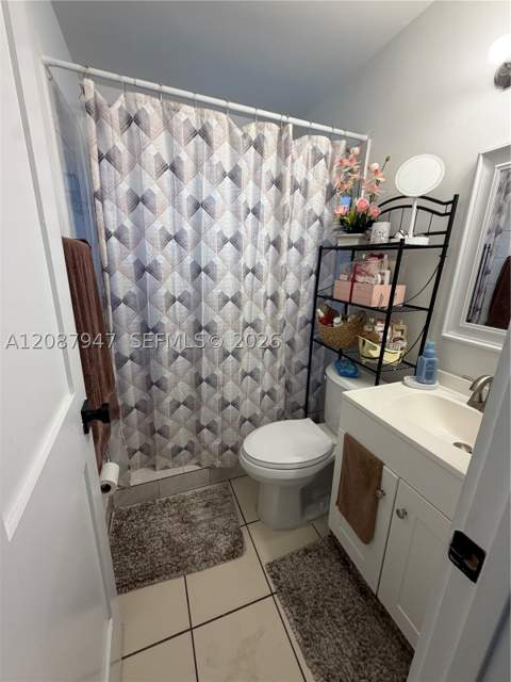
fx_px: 276
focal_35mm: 14
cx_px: 256
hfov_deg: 85.7
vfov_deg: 102.1
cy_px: 341
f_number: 2.2
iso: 125
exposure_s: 1/120
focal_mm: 2.22
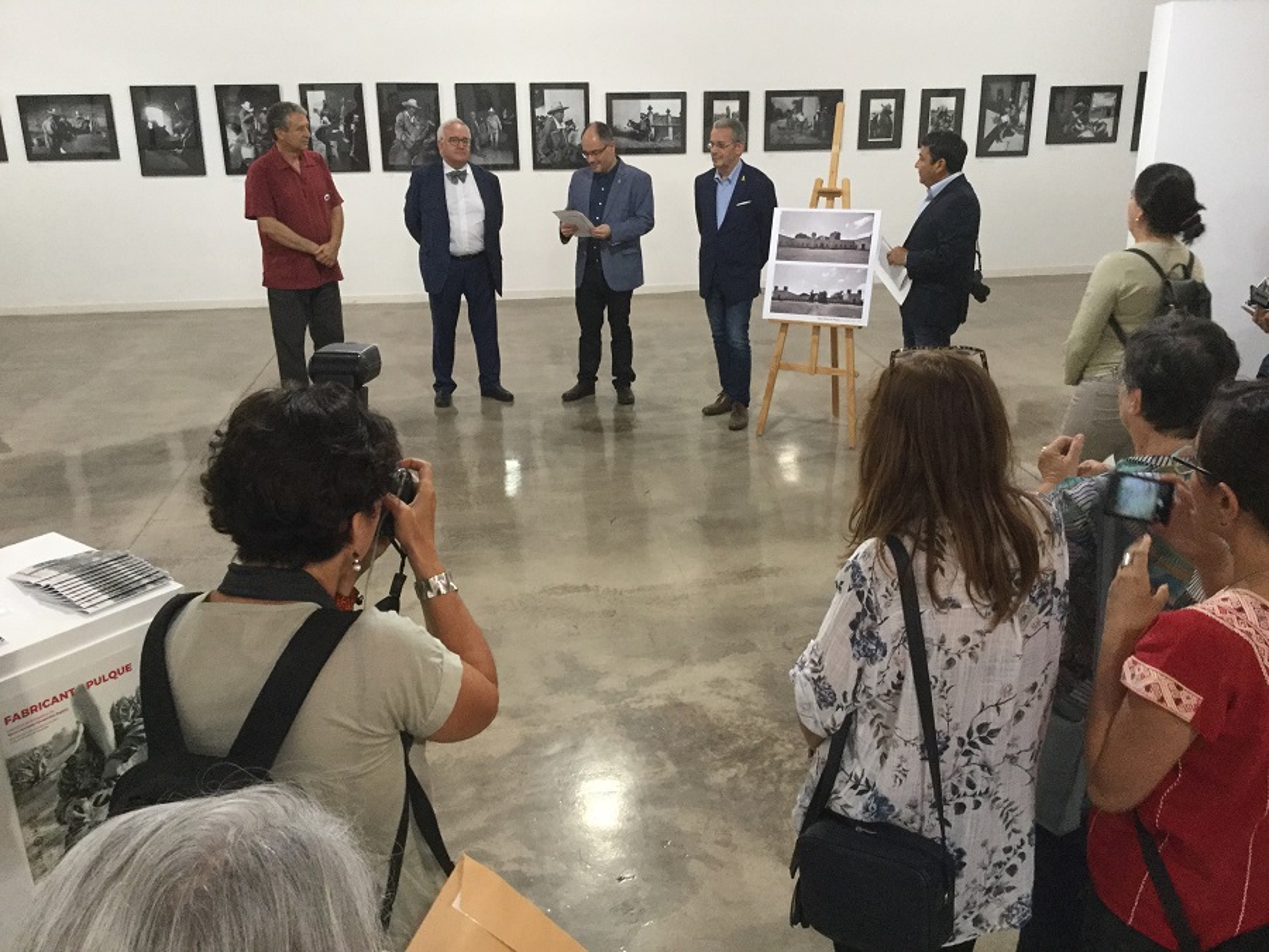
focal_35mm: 31
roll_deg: -0.8
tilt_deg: -21.2
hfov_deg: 58.4
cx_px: 634
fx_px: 1136
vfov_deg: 45.4
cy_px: 476
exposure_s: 1/33
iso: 200
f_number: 2.4
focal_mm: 3.3
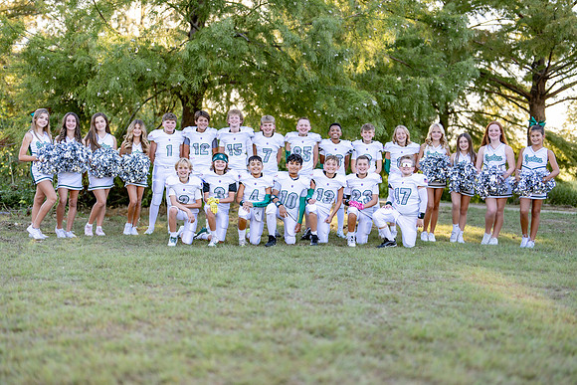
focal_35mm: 52
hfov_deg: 38.0
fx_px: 838
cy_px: 189
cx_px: 284
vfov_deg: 25.9
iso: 100
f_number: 1.2
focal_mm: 50
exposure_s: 1/1000
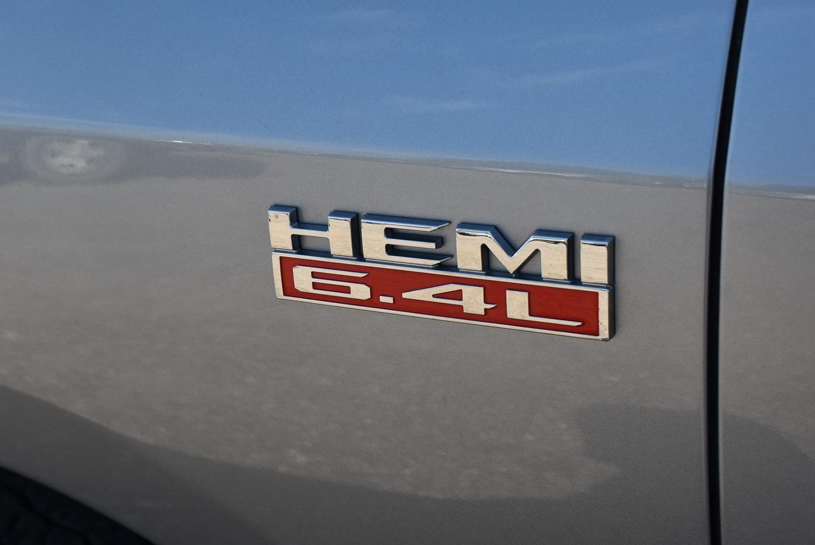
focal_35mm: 57
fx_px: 1292
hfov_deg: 35.0
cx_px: 408
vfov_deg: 23.8
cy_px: 272
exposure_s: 1/250
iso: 160
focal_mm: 38
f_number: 8
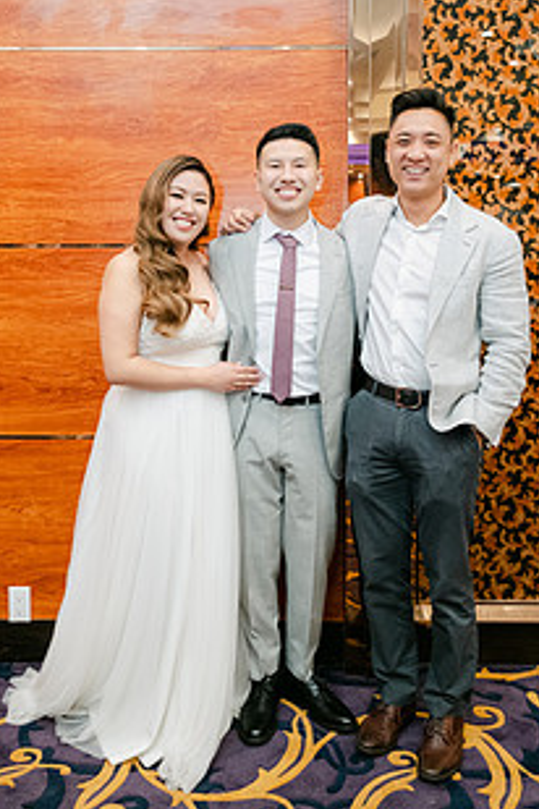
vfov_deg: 53.9
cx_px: 267
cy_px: 309
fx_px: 786
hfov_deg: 37.9
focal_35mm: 35
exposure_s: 1/125
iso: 800
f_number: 2.8
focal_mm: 16
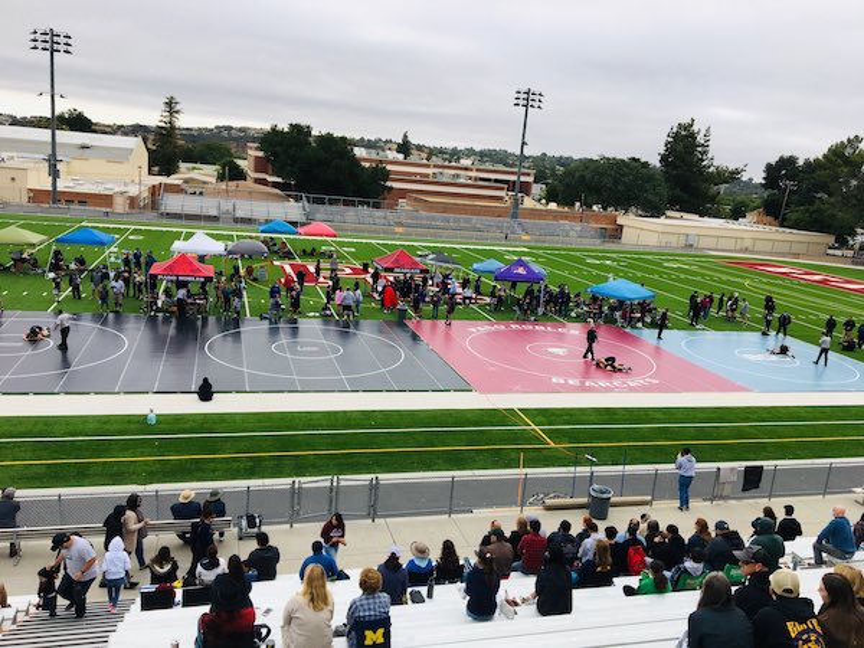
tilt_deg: -13.2
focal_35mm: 29
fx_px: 724
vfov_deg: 48.2
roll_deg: -5.5
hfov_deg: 61.7
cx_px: 432
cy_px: 324
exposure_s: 1/1221
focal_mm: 4.15
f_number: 2.2
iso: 25
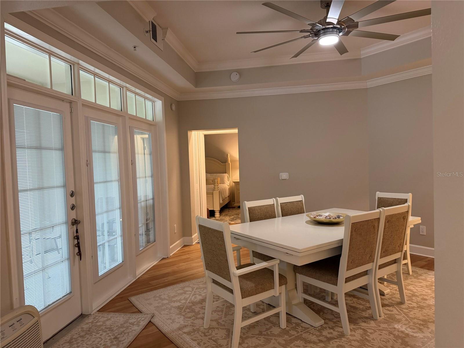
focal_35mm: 24
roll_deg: +2.6
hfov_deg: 71.6
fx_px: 322
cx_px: 232
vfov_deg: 56.8
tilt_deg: -1.8
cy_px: 174
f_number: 1.78
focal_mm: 6.76
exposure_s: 1/59
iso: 250
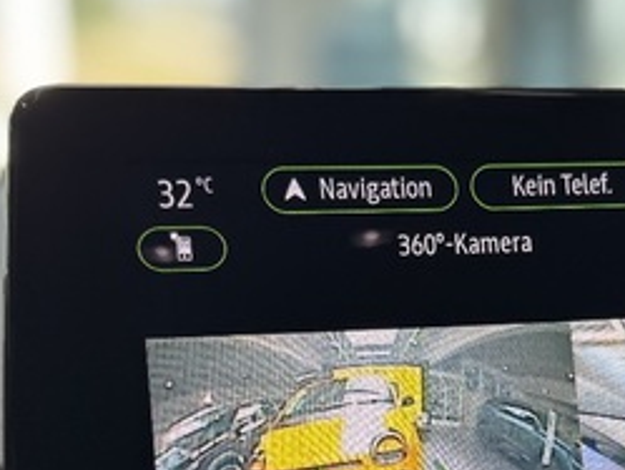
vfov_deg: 18.6
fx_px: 1391
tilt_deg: -15.8
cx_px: 462
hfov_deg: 25.1
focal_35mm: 77
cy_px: 485
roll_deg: -1.1
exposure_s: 1/188
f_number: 1.78
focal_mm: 6.76
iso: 100
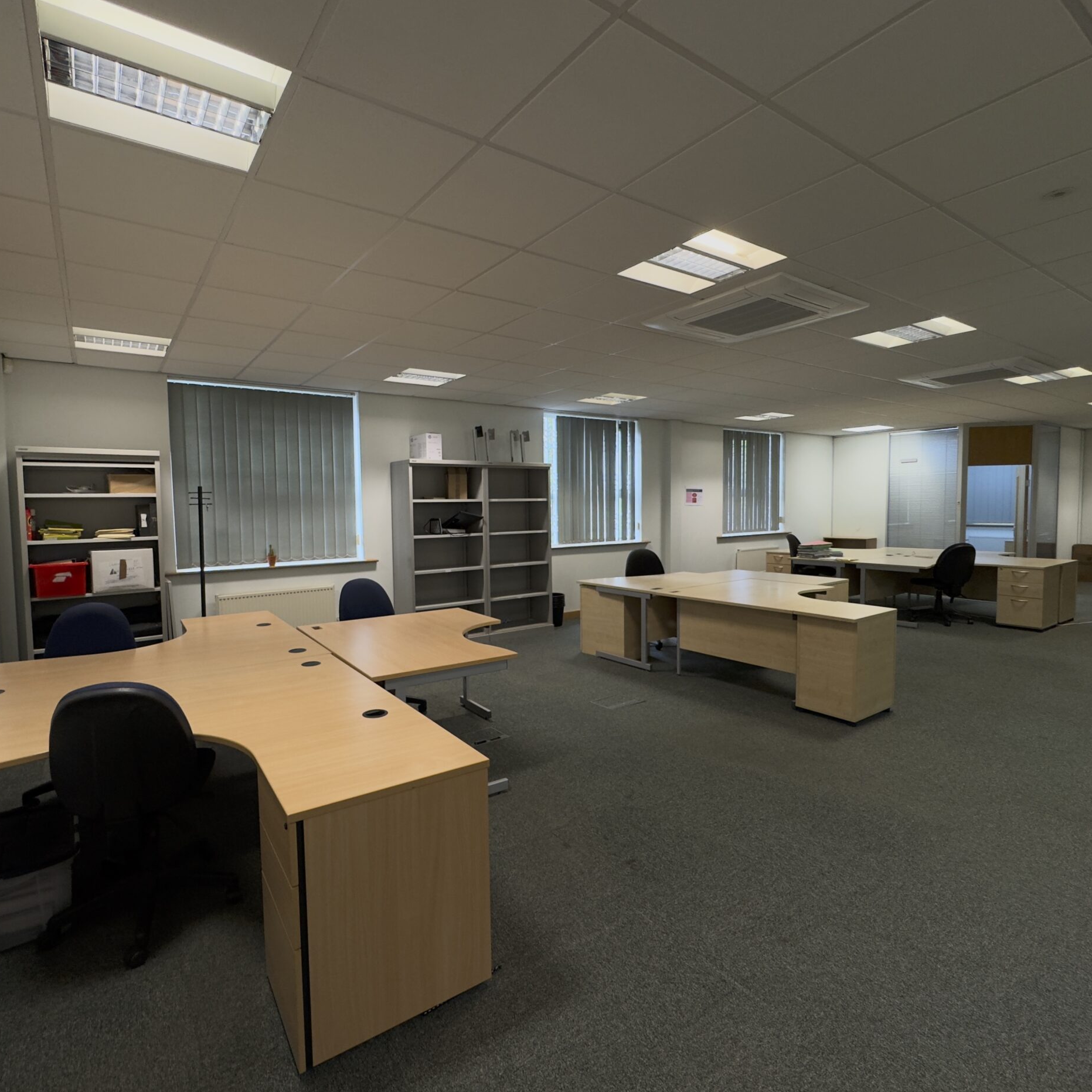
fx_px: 607
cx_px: 480
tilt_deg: -4.2
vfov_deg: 84.0
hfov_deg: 83.6
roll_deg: +0.3
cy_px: 542
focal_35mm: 17
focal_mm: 2.22
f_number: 2.2
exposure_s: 1/100
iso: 160
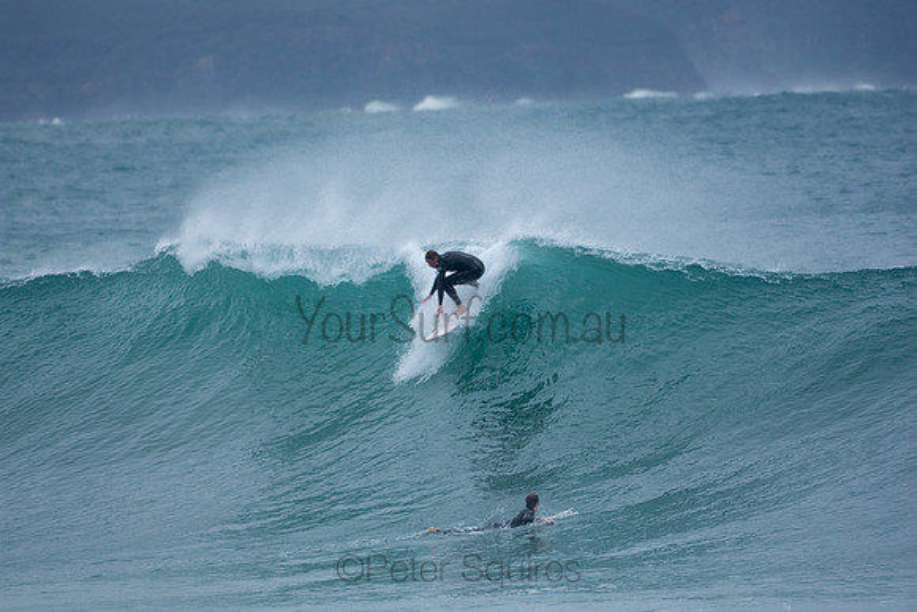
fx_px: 19108
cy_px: 306
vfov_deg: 1.8
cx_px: 458
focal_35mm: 750
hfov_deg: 2.7
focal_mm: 500
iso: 280
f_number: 5.6
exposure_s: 1/1000
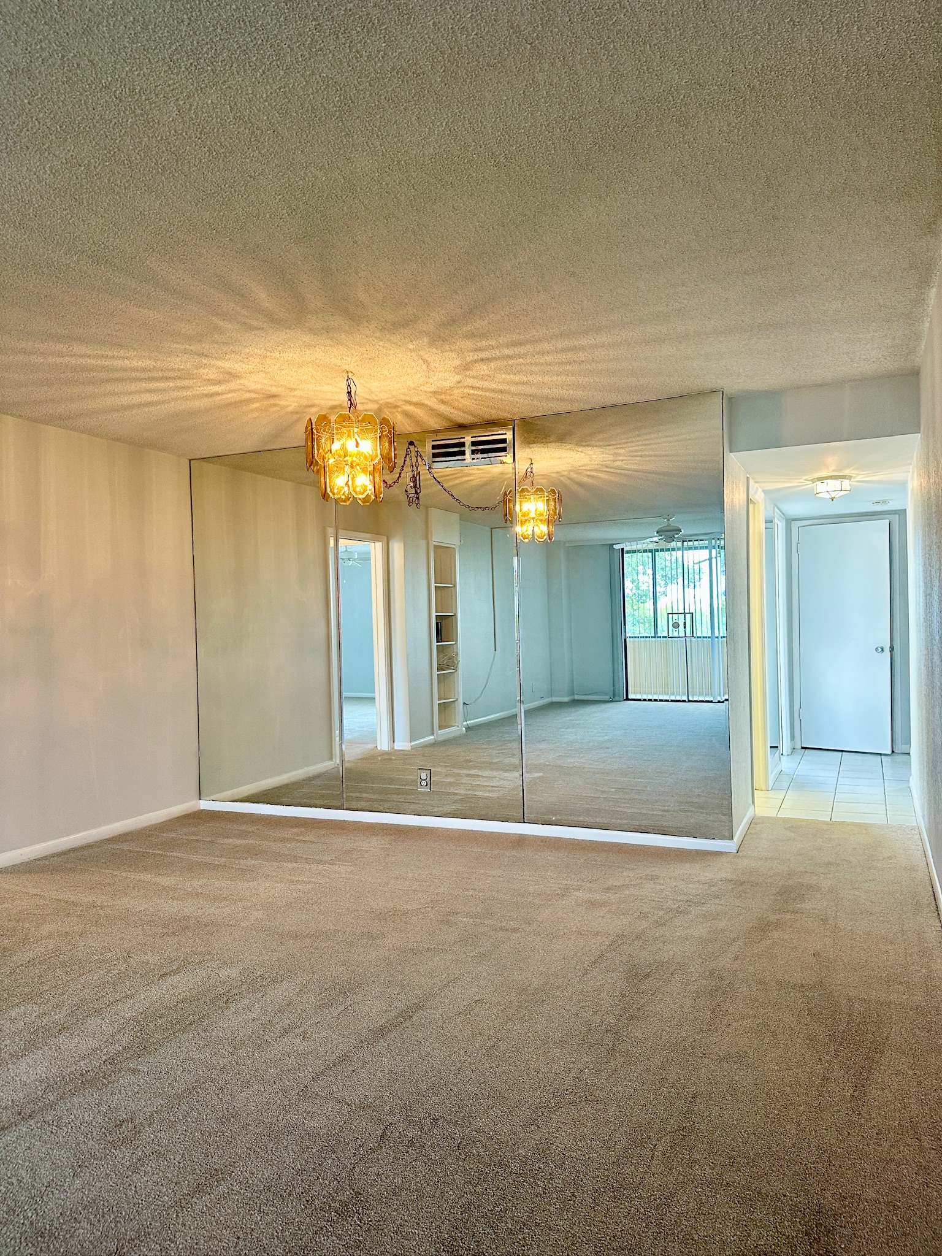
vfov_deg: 71.6
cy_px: 628
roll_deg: +1.2
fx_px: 871
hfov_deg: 56.8
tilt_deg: +0.3
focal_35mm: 24
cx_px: 471
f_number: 1.78
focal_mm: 6.86
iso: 160
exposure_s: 1/60
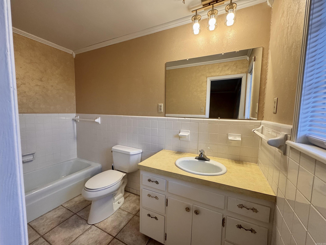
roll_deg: -1.8
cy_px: 122
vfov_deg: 85.7
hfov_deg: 102.1
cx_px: 163
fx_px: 132
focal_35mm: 14
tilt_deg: -6.4
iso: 250
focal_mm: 2.22
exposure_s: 1/120
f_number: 2.2
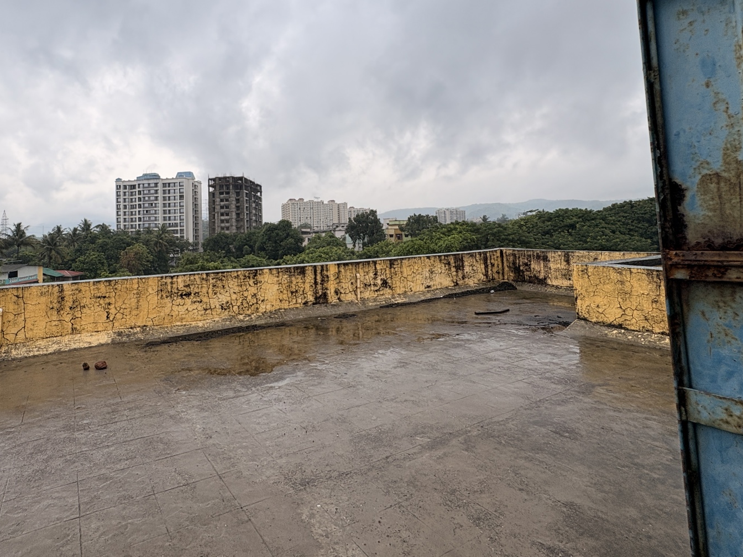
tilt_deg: +3.9
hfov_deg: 80.5
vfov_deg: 64.9
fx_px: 429
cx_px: 287
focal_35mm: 20
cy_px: 203
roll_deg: +2.3
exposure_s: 1/787
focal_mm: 2.22
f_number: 2.2
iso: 40
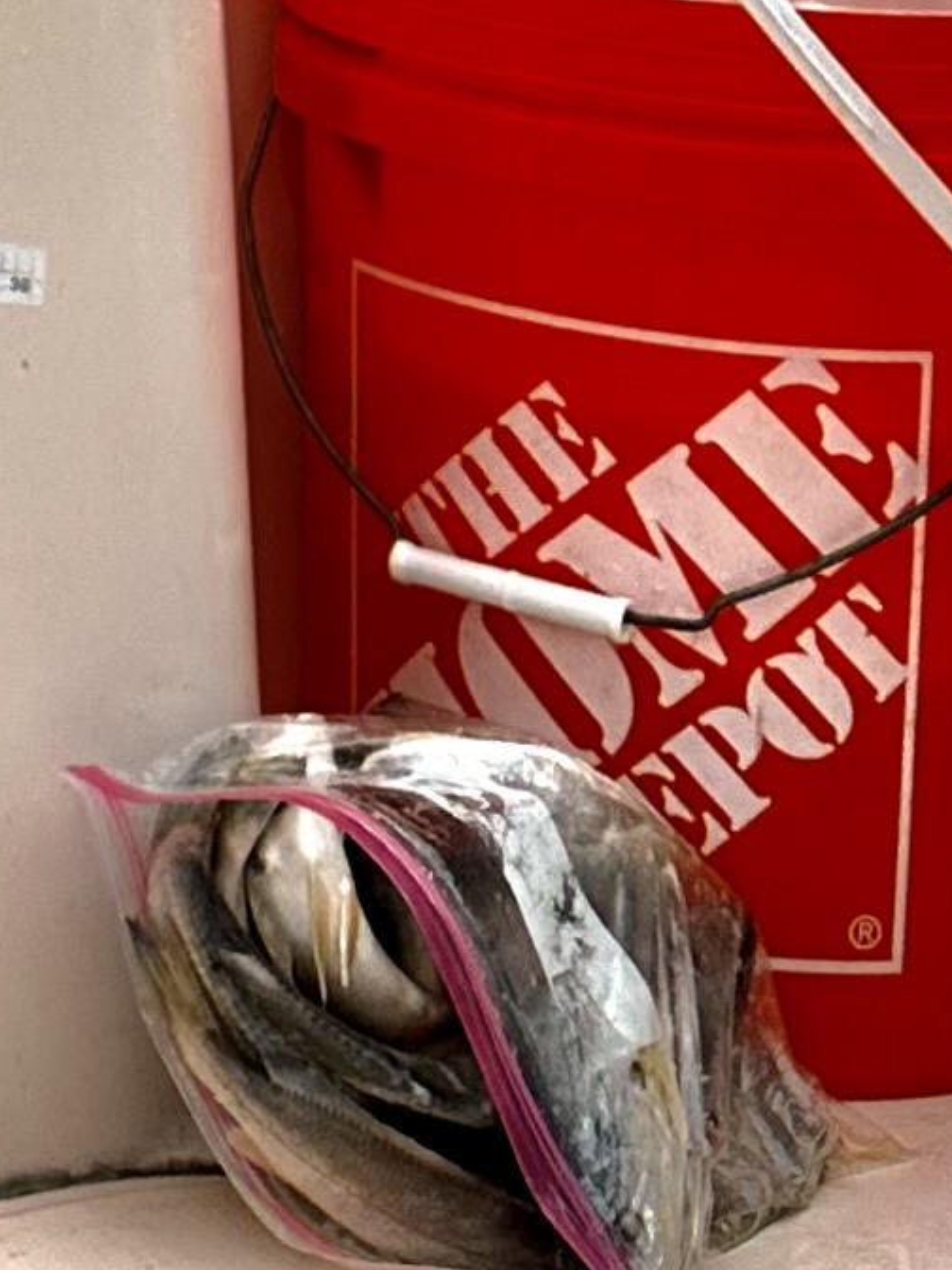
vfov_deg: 11.9
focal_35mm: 144
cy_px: -1451
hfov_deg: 9.7
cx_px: -852
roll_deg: -3.4
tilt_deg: +4.1
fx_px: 5280
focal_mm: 6.86
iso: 80
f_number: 1.78
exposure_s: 1/2252
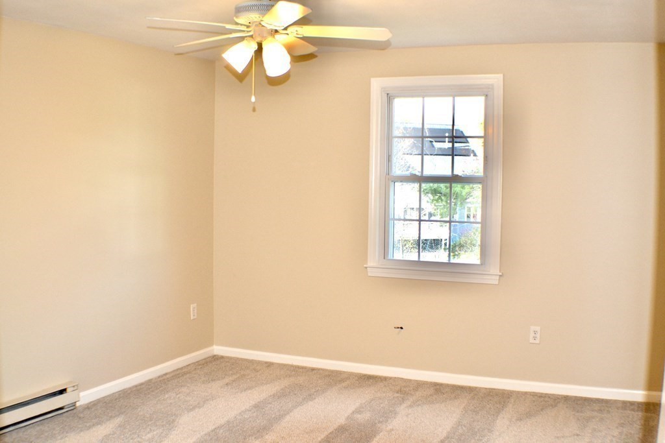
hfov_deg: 36.9
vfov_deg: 25.1
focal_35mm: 54
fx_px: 998
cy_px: 222
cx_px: 332
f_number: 5
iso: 560
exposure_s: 1/60
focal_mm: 36
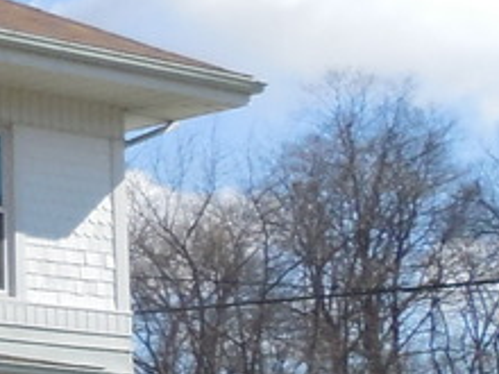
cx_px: -837
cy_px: 456
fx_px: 2364
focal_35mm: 164
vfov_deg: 8.9
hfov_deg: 10.0
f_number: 3.1
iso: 125
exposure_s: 1/1600
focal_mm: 4.5
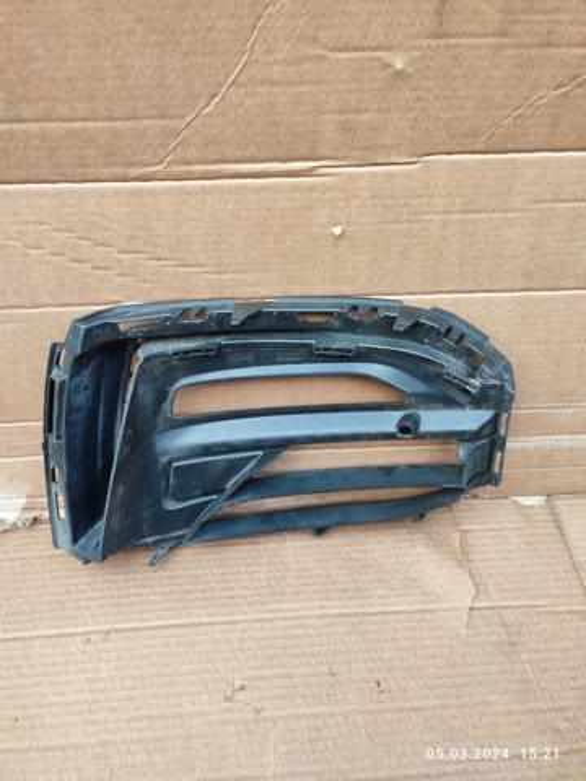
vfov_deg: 69.4
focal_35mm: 25
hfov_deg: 54.9
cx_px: 293
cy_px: 390
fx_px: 564
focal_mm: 6.04
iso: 131
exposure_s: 1/50
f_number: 1.9
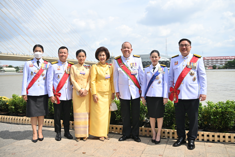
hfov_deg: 60.3
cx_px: 118
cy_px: 78
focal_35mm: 31
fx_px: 202
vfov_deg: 42.3
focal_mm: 31
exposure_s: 1/1000
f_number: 4
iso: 100
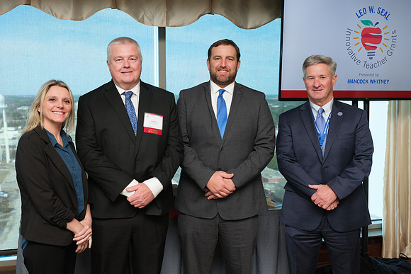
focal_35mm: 41
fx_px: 468
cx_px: 206
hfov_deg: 47.4
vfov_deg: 32.6
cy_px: 137
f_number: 4
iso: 640
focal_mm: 27.4
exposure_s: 1/125
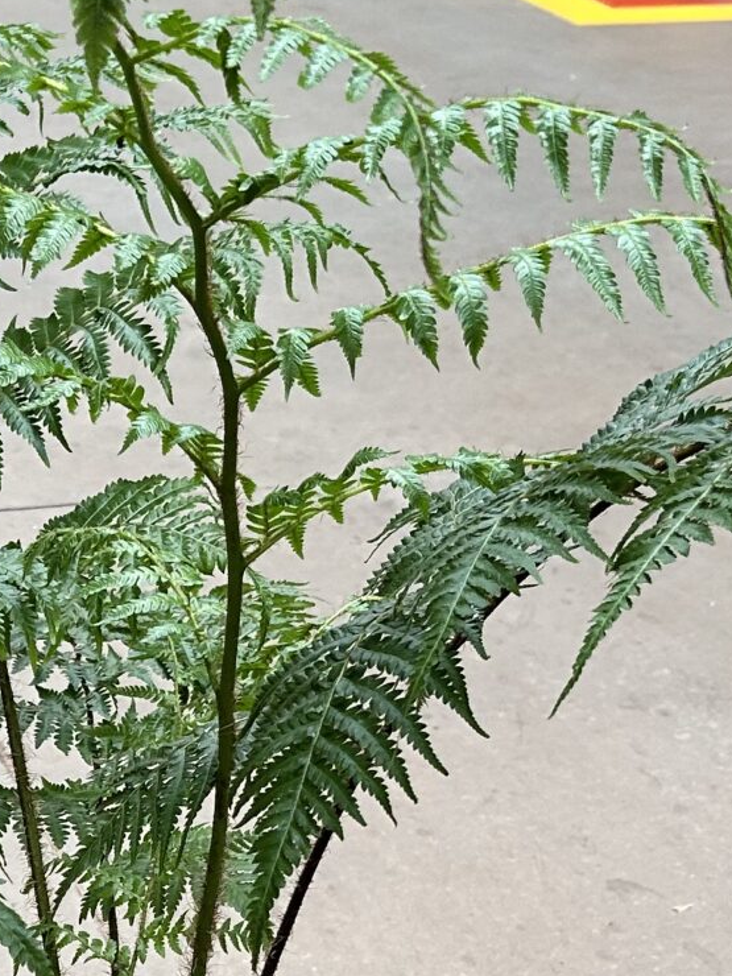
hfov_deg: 16.0
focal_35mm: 90
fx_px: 2538
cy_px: 1022
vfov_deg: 20.9
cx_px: -41
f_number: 1.5
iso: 80
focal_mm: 5.7
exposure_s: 1/120
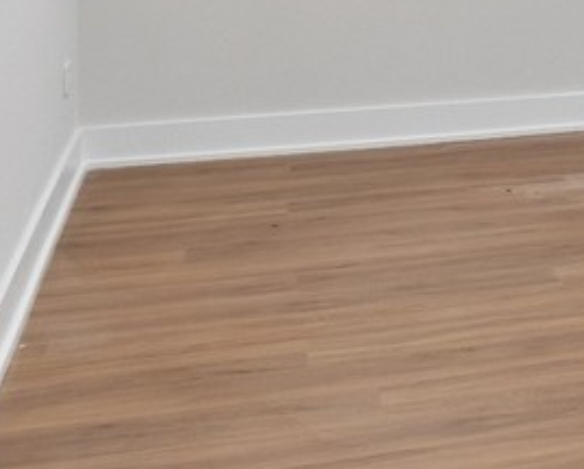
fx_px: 1765
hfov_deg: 15.0
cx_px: 1194
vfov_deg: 14.1
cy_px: -260
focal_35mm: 102
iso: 200
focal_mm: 12
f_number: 9
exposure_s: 1/5
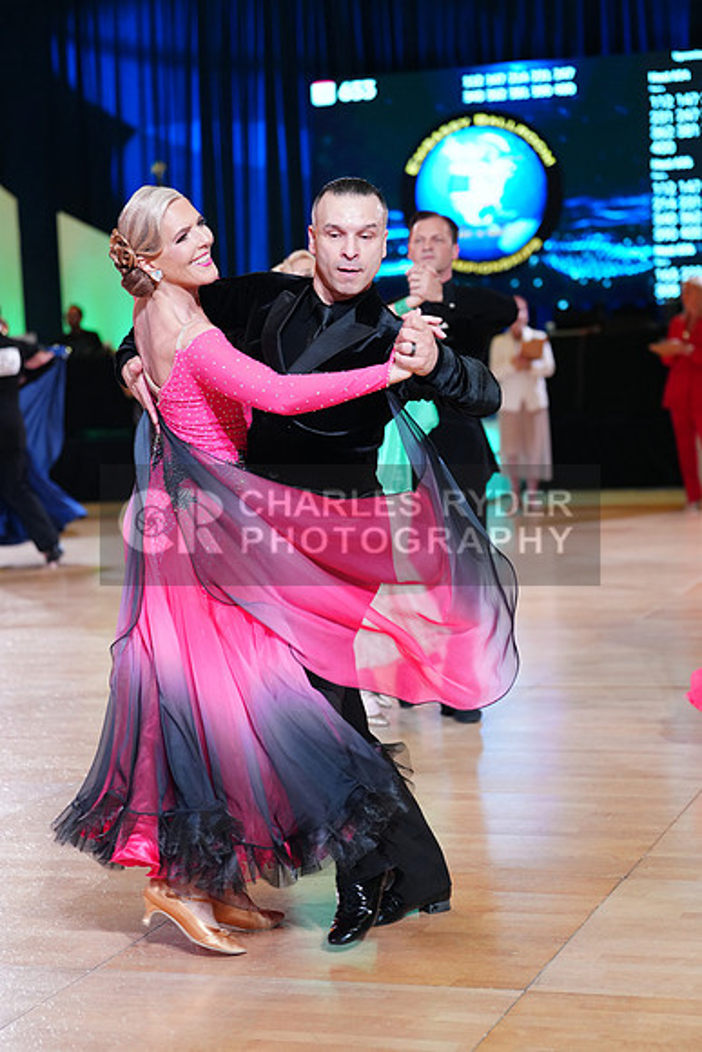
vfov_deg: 27.0
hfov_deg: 18.2
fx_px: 2192
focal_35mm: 75
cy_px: 526
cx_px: 351
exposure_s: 1/400
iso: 2000
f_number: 2.8
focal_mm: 75
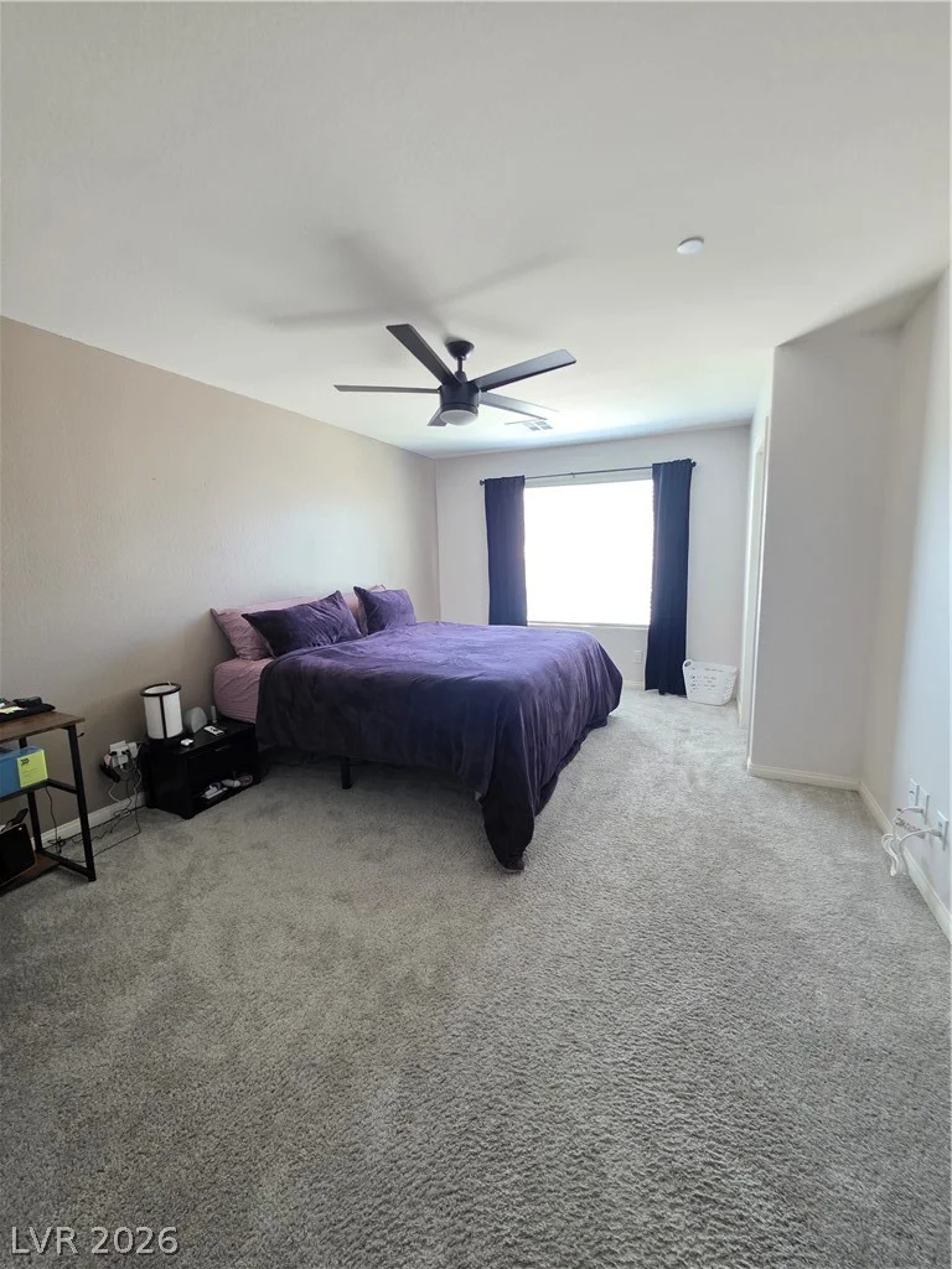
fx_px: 477
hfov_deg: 89.9
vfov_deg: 106.2
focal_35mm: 13
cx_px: 476
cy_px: 634
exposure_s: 1/60
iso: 800
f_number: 1.9
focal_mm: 2.2
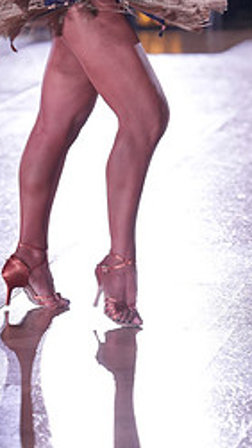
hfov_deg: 3.3
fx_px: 4316
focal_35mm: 363
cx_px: 233
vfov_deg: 5.9
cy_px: -62
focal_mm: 150
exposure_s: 1/400
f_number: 4
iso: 2000
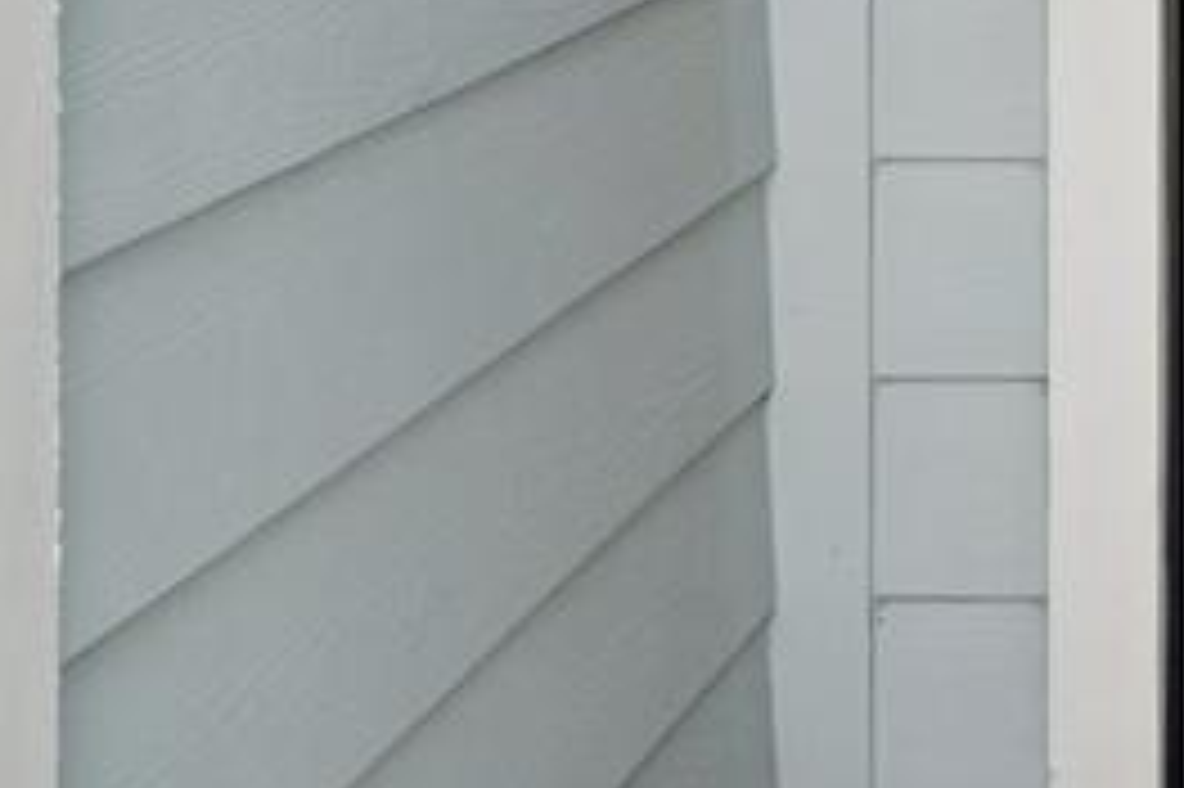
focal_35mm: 113
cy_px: -441
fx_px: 3714
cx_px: 1760
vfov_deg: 11.5
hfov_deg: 16.5
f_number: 10
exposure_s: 1/250
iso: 640
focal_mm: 29
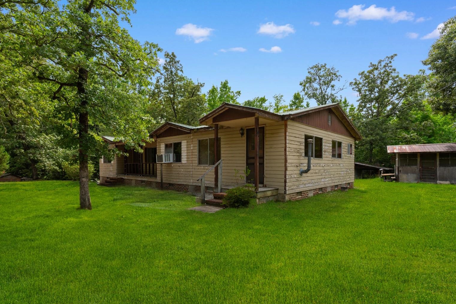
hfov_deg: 90.0
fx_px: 228
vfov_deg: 67.4
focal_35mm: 18
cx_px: 224
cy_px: 158
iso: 100
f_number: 7.1
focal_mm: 11.5
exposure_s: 1/200
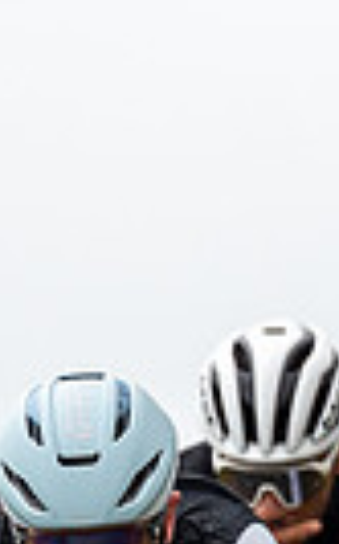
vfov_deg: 1.6
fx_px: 19578
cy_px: 587
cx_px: 139
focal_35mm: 1323
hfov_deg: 1.0
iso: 400
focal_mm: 185
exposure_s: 1/1000
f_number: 4
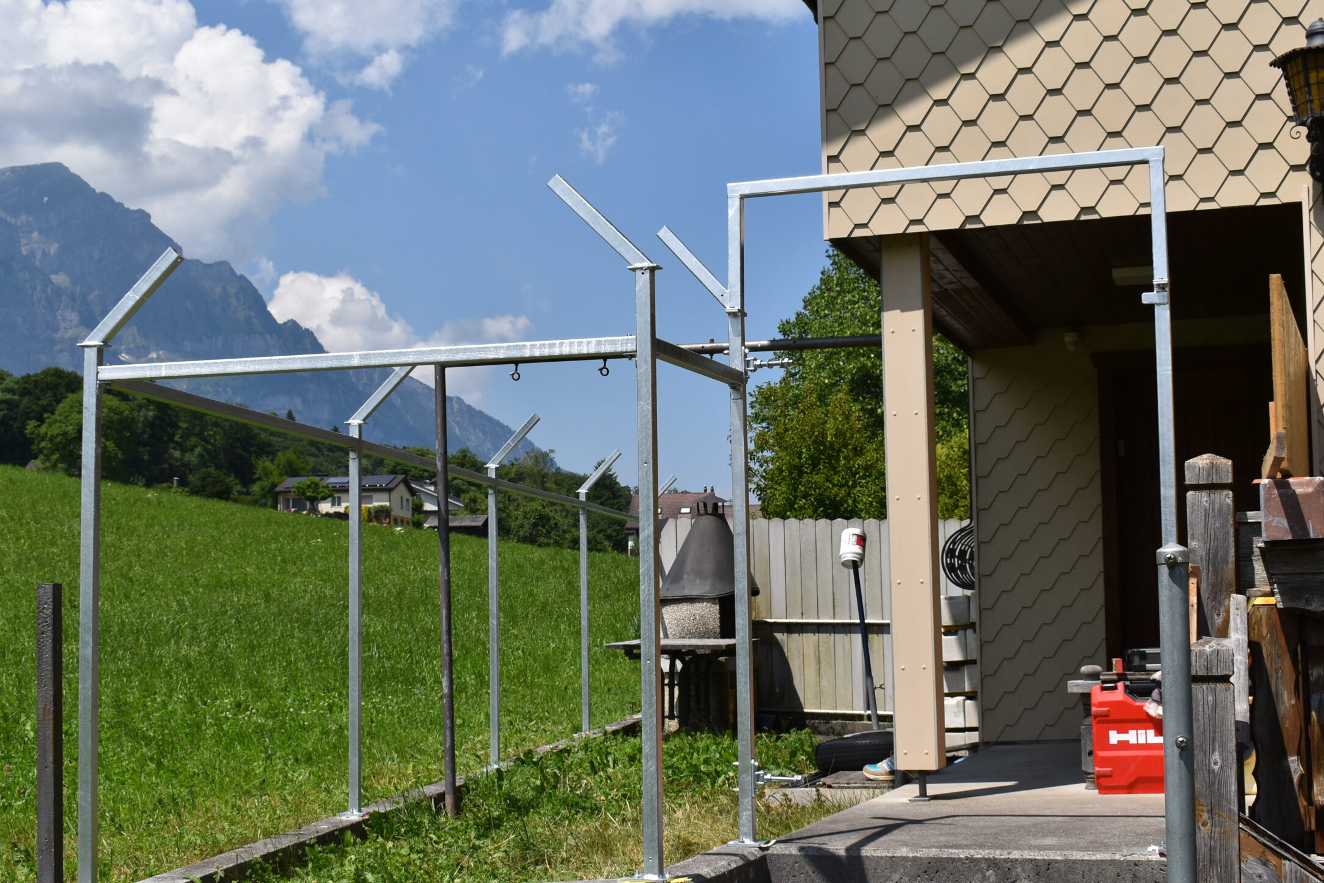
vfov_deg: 25.5
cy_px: 440
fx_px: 1949
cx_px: 639
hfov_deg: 37.5
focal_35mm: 53
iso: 100
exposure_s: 1/320
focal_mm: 30
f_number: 9
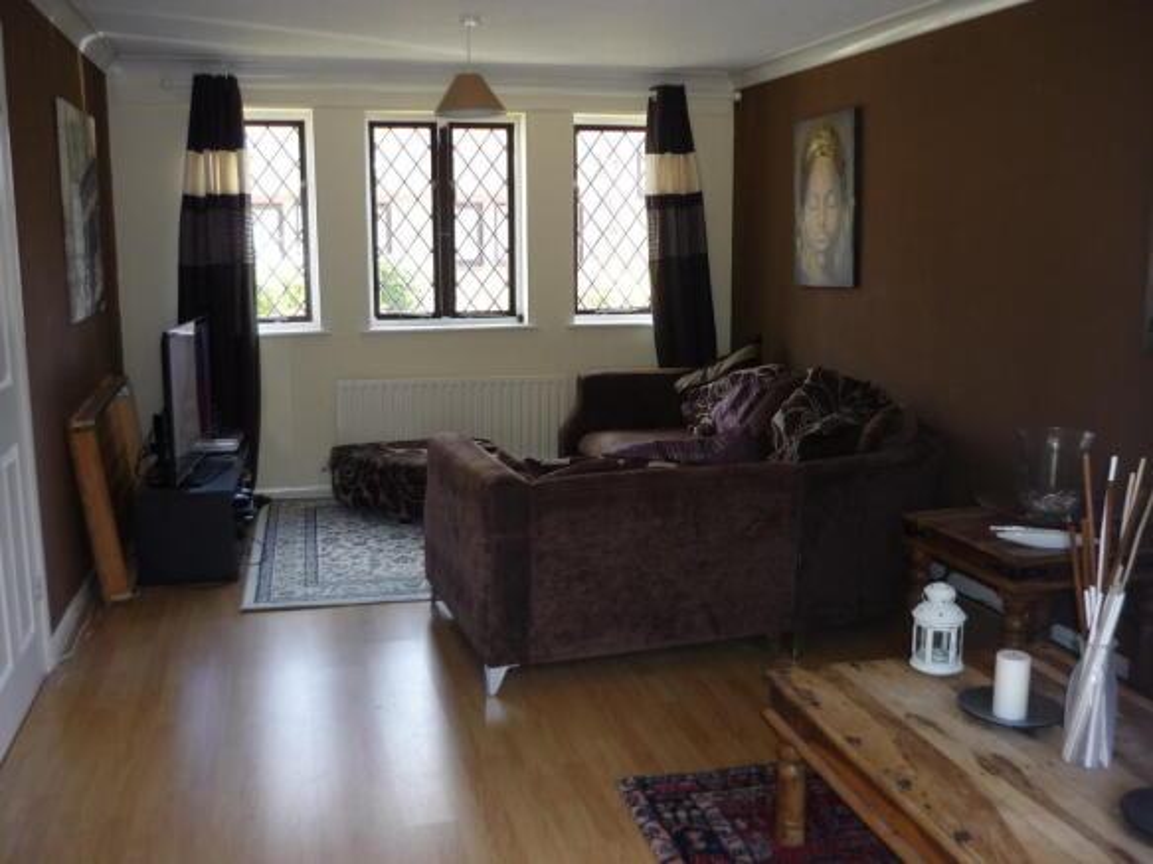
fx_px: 1099
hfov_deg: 55.4
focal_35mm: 33
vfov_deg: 42.9
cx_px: 576
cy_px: 432
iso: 100
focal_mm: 5.5
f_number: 2.8
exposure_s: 1/50
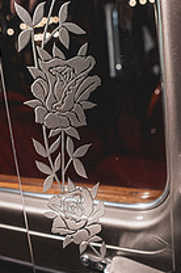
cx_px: 76
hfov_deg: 34.0
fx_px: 295
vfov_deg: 48.6
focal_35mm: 39
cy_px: 87
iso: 3200
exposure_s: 1/100
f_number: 2.8
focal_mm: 18
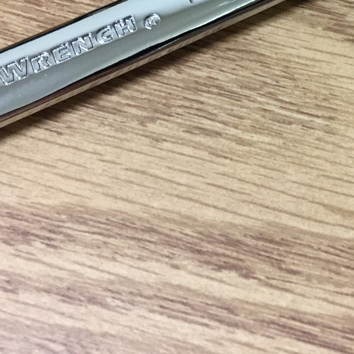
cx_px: 415
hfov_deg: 21.3
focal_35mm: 76
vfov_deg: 21.8
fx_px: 879
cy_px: -13
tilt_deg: -56.4
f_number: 2.2
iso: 160
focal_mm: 4.15
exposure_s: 1/30
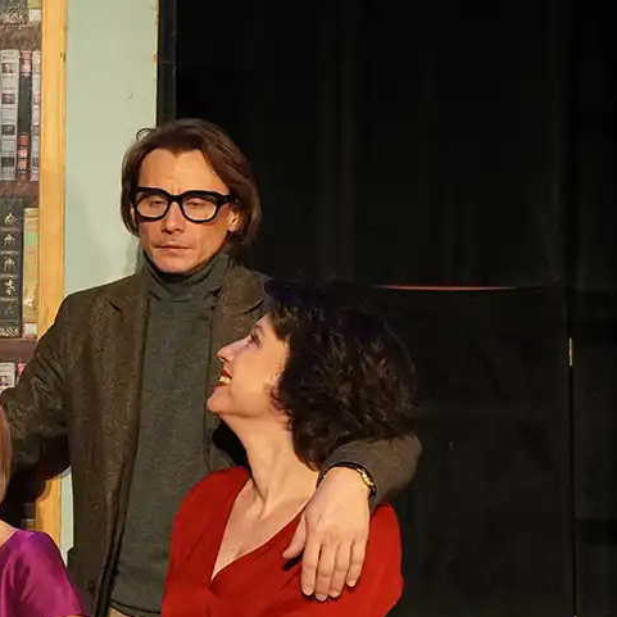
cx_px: -198
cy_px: 402
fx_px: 2120
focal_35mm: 105
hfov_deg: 15.7
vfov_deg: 16.5
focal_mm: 31
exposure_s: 1/160
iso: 1250
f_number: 4.5
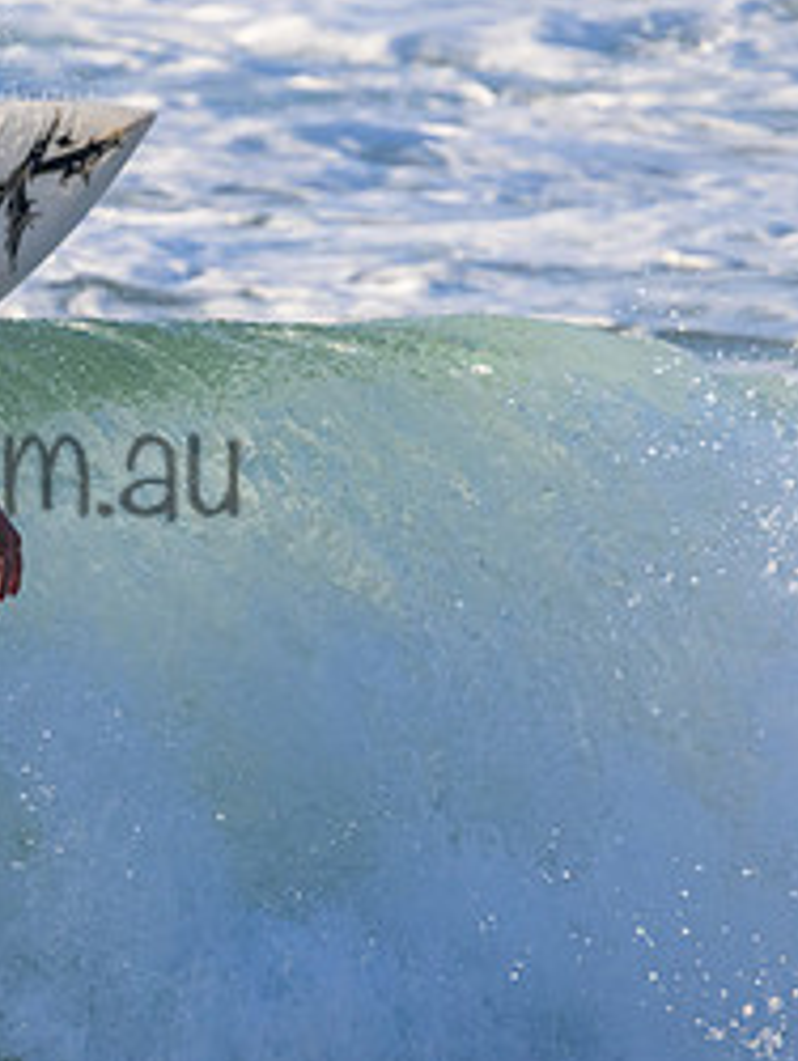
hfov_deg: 1.1
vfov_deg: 1.4
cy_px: 418
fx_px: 42437
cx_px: -208
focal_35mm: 1383
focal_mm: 620
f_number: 11
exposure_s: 1/2000
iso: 2500
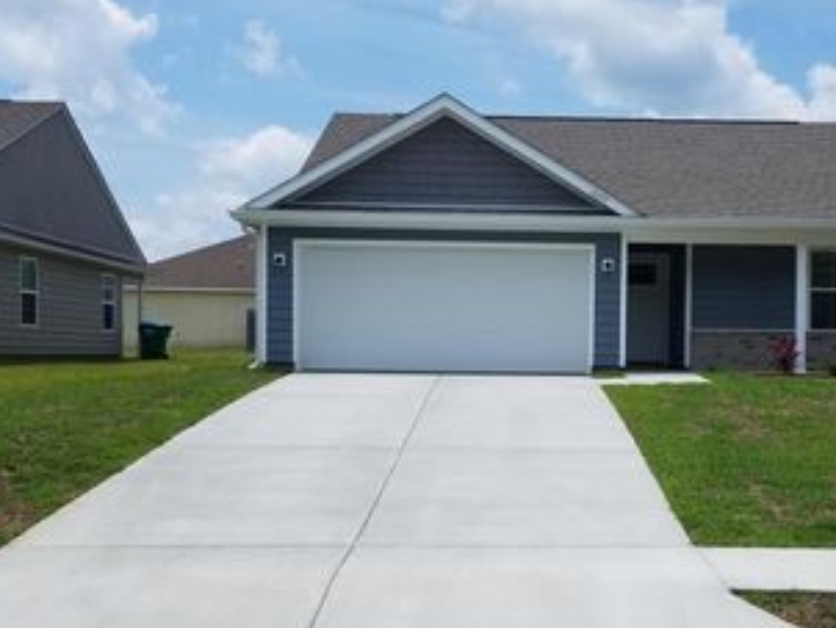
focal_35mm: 43
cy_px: 333
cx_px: 567
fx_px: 1039
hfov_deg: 43.1
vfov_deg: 33.6
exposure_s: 1/3896
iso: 50
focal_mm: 4.2
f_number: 1.7
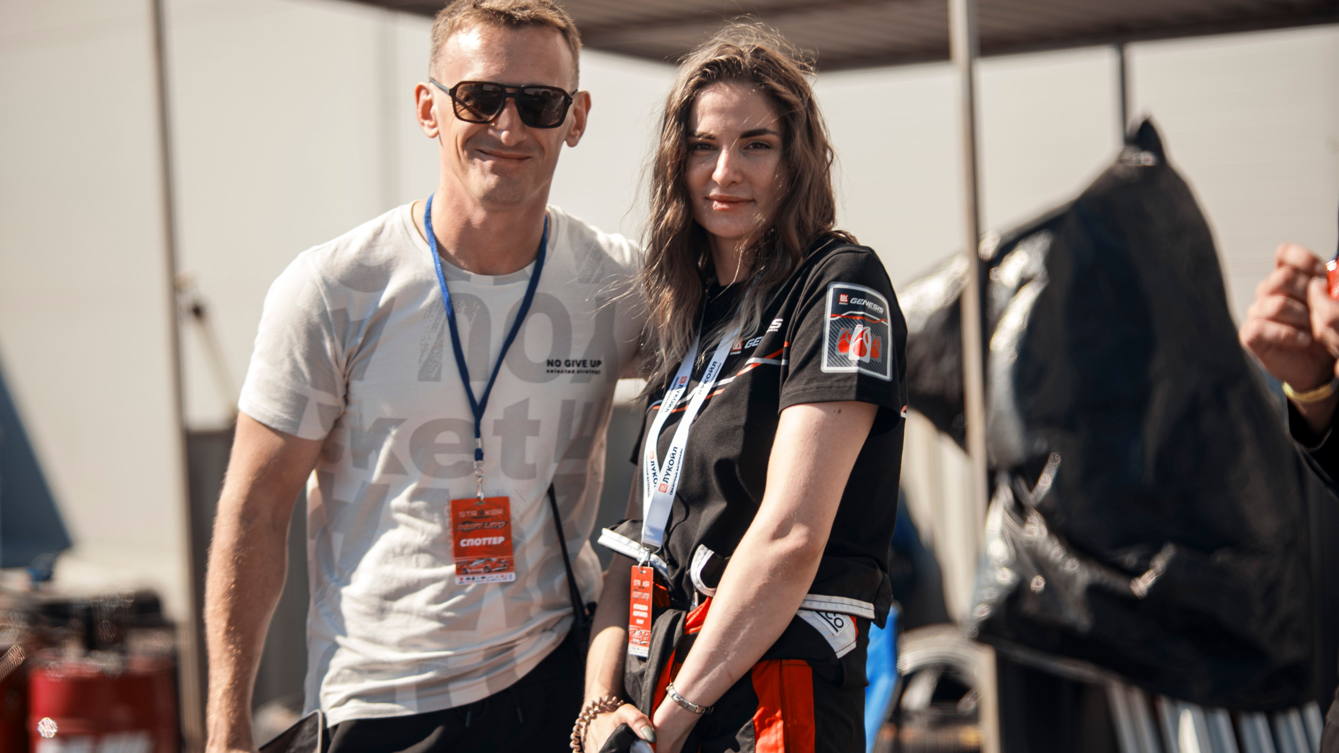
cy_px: 387
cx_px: 670
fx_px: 3161
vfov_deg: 13.6
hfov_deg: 23.9
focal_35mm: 89
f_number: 1.8
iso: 100
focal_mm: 85
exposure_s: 1/125
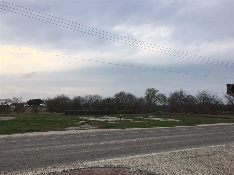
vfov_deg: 48.2
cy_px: 88
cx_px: 117
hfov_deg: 61.7
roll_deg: +0.2
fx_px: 196
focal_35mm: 29
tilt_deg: +7.5
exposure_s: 1/422
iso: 25
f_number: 2.2
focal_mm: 4.15
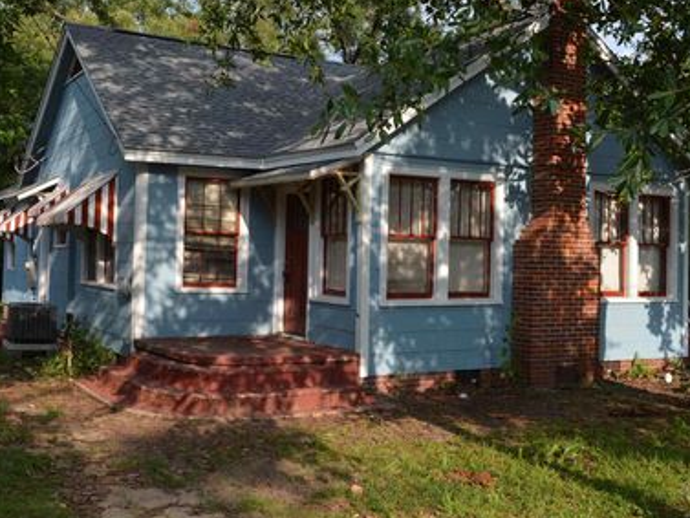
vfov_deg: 34.3
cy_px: 222
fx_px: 837
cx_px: 304
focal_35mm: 42
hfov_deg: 44.7
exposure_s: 1/250
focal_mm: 22
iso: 200
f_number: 8
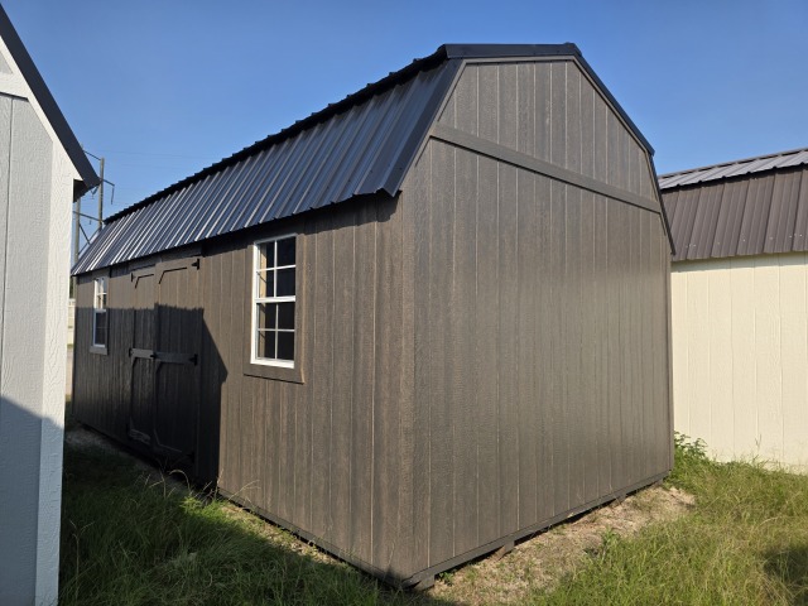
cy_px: 303
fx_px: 537
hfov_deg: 73.9
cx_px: 404
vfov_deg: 58.9
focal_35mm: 23
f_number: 1.7
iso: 80
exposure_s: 1/5778
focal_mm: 6.3
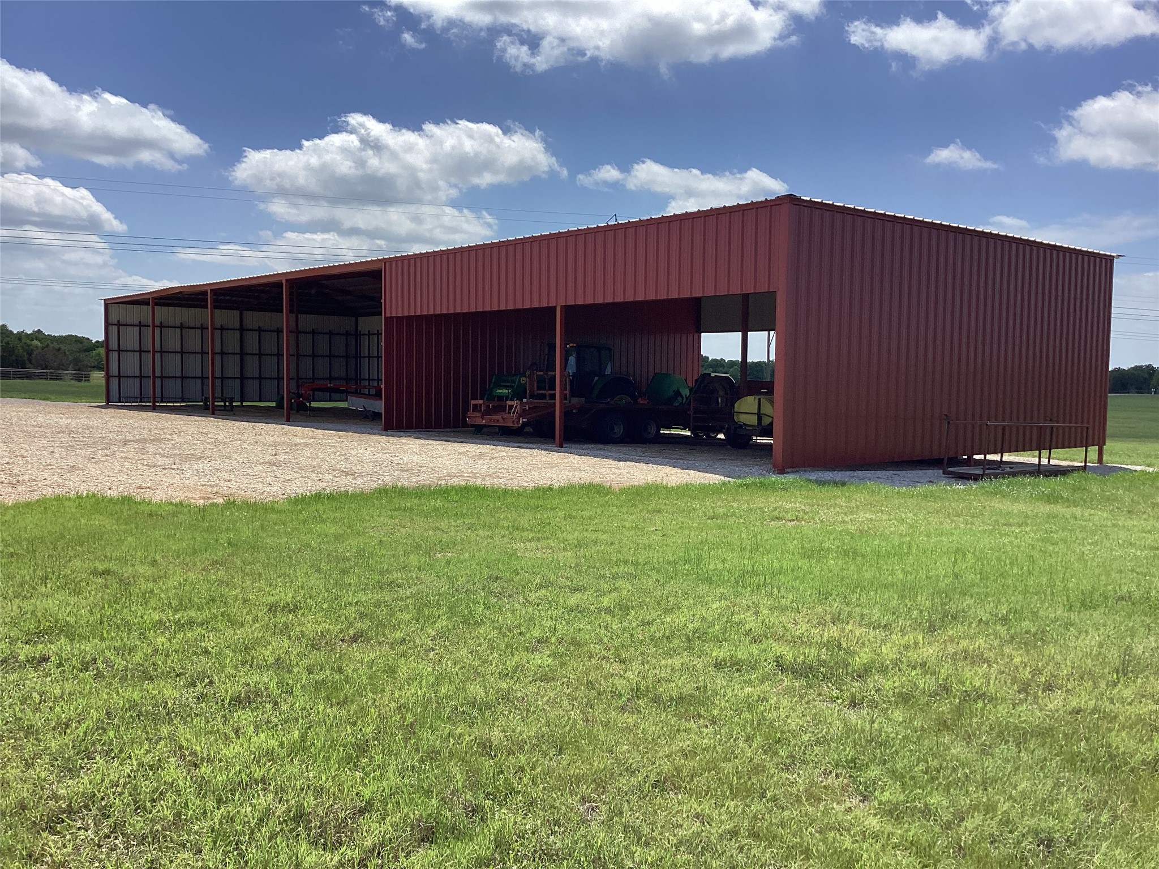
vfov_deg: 45.4
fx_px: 1038
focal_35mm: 31
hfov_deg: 58.4
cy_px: 434
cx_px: 580
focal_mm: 3.3
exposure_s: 1/1773
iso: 25
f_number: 2.4
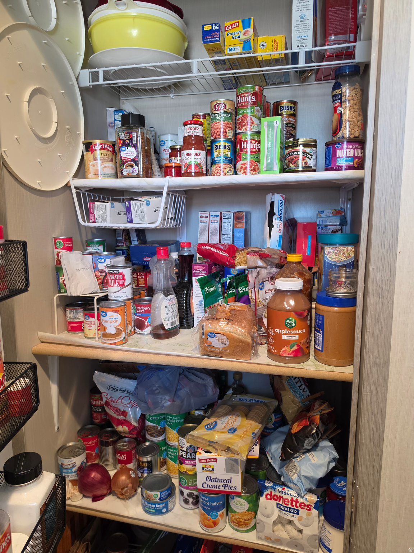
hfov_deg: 58.9
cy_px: 276
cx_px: 207
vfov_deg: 73.9
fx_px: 367
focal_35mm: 23
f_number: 1.4
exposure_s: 1/120
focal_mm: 6.5
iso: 250
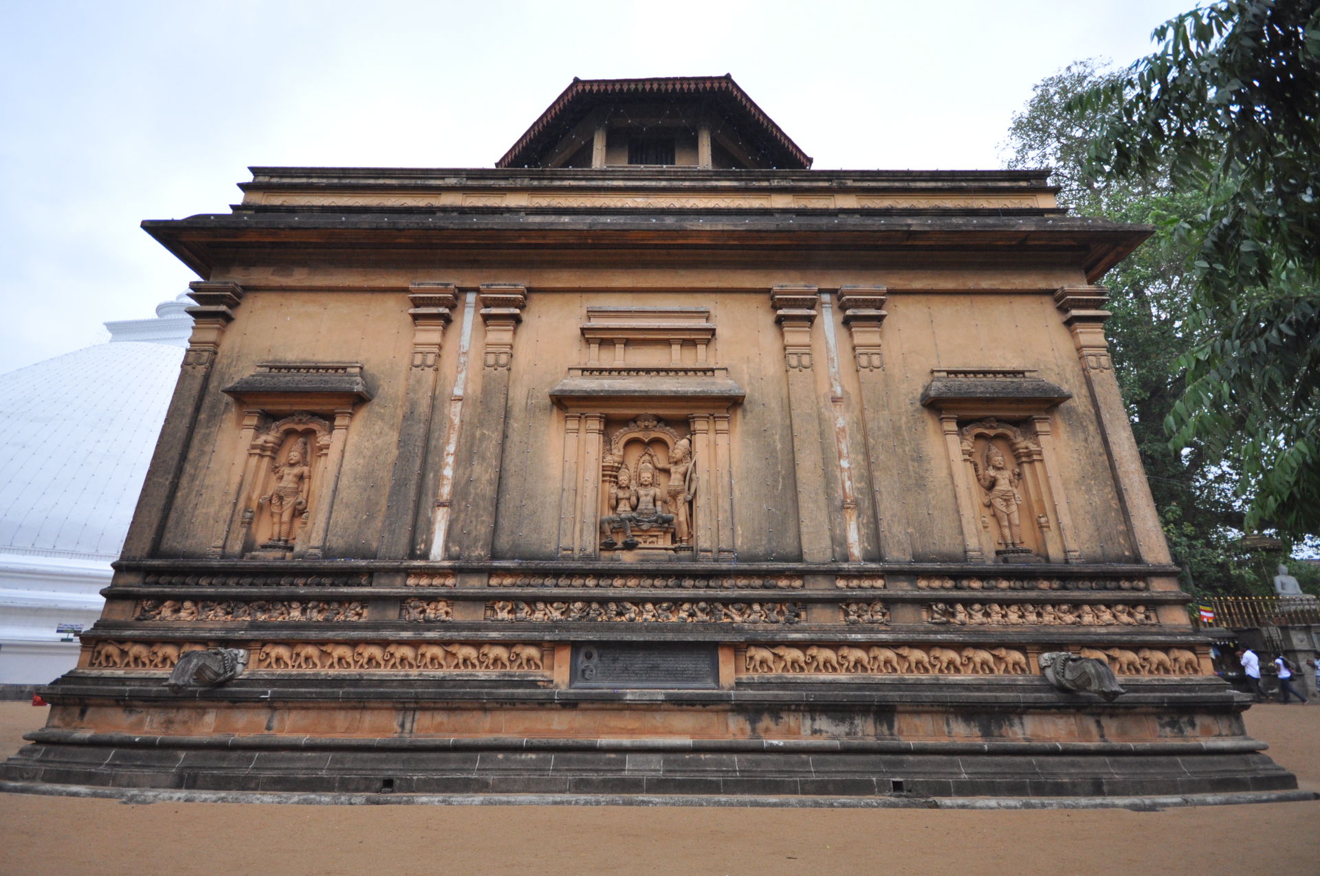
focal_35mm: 15
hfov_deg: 100.5
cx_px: 660
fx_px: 549
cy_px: 438
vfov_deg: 77.2
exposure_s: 1/60
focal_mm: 10
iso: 720
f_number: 4
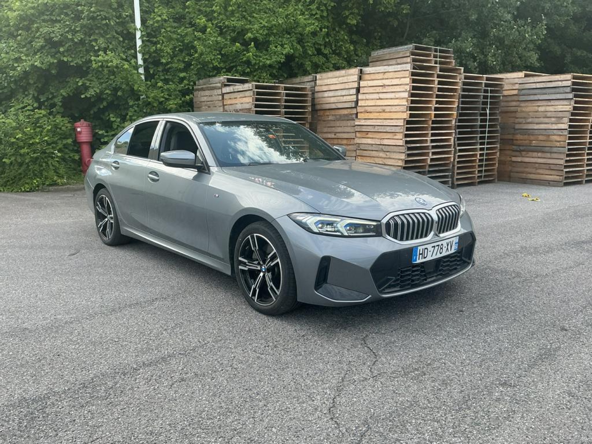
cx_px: 296
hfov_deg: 61.7
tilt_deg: -9.4
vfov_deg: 48.2
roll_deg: +3.0
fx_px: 496
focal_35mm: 29
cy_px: 222
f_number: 1.8
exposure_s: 1/514
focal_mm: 3
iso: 25
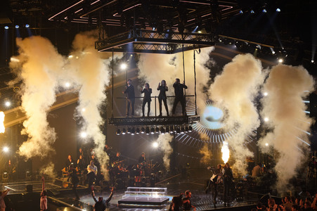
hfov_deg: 34.0
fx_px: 519
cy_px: 106
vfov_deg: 23.0
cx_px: 158
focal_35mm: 59
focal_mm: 59
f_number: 5.6
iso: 2000
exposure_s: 1/100
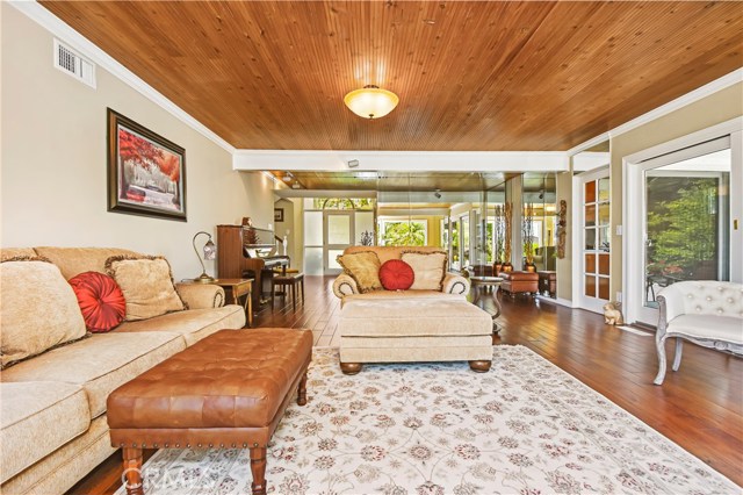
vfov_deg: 77.3
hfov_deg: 100.4
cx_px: 372
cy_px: 248
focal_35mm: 15
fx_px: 309
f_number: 8
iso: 320
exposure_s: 1/50
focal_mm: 10
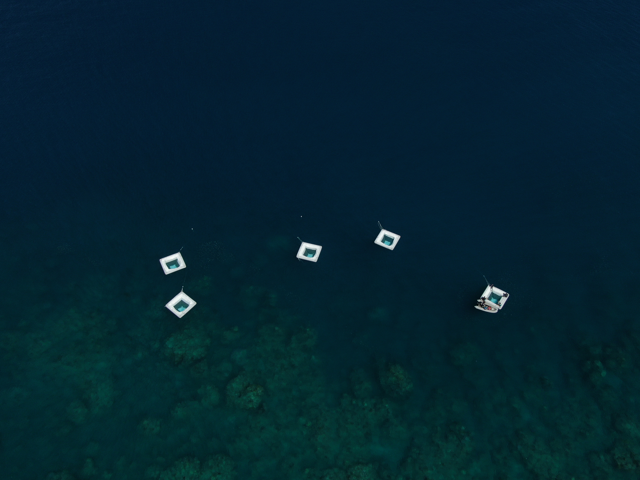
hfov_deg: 56.8
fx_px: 592
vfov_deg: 44.2
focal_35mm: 32
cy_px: 240
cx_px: 320
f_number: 3.1
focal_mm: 5.45
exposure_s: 1/640
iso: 100
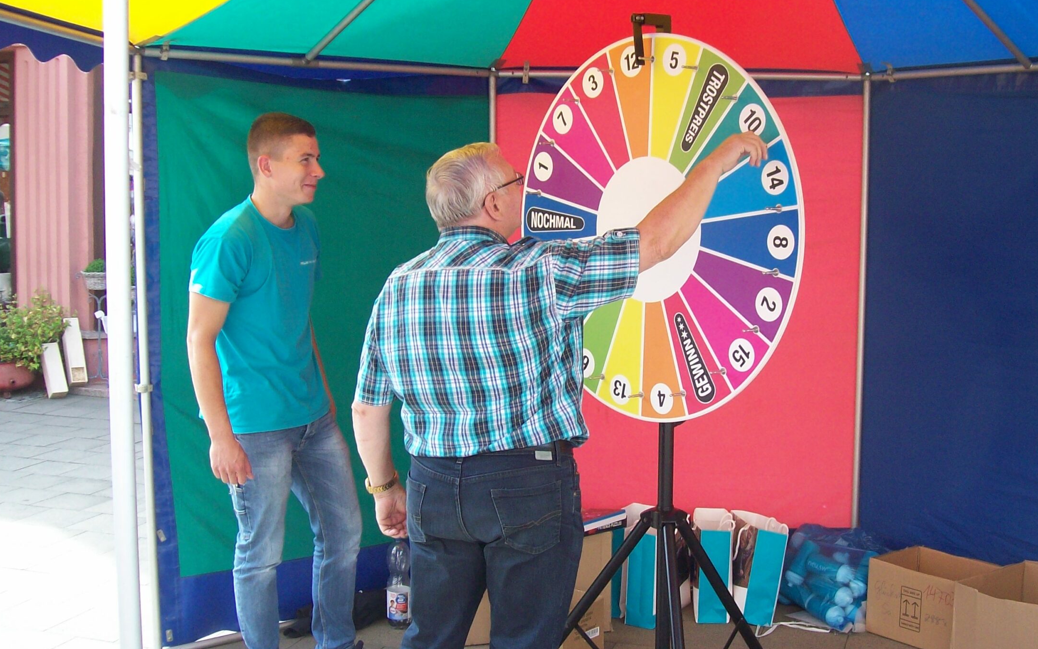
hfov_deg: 44.3
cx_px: 567
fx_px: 1273
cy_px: 322
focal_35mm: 45
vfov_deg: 28.6
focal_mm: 6
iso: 80
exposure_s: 1/118
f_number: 2.7
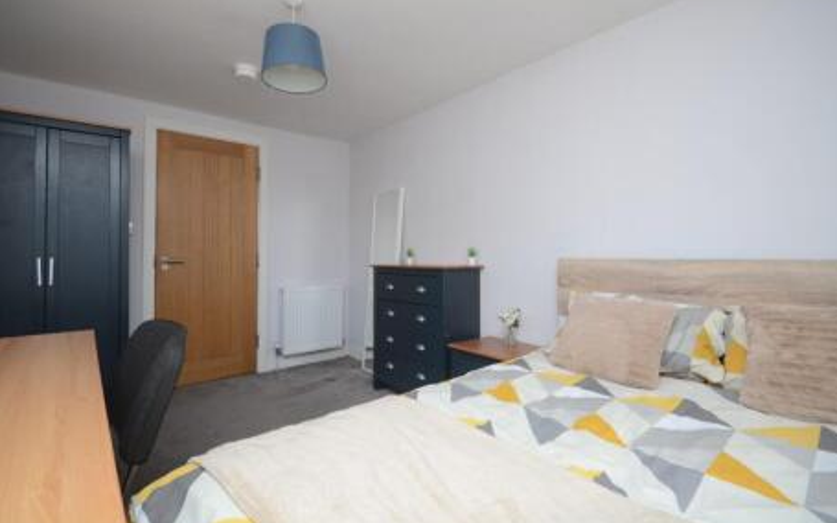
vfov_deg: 71.1
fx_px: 365
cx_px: 405
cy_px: 244
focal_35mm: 16
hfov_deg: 97.8
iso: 400
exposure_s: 1/160
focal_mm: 10
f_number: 4.5
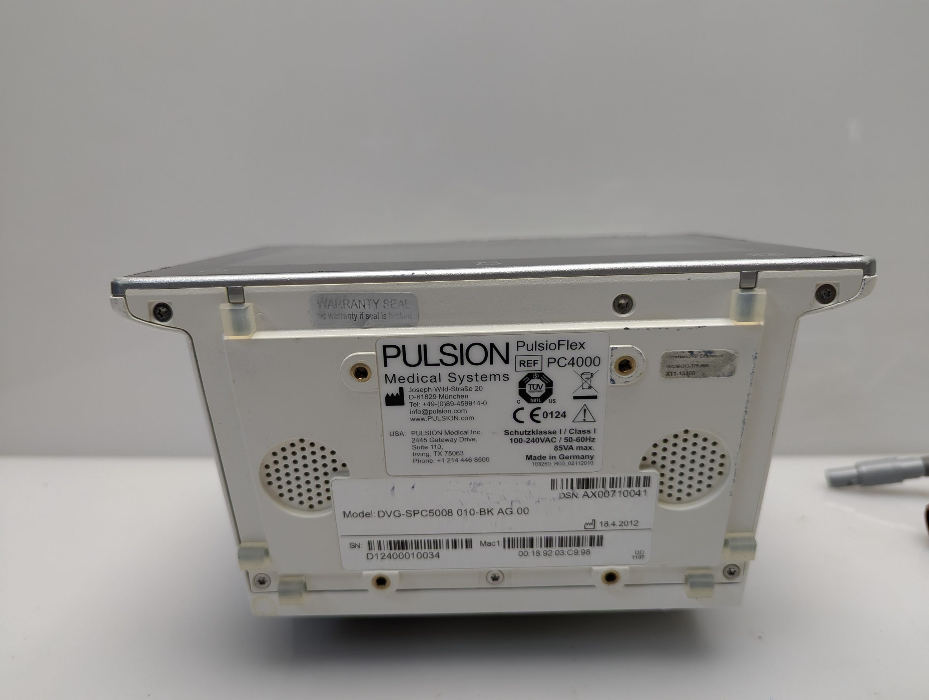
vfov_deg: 56.9
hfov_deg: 71.5
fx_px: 645
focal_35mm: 24
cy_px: 350
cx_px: 464
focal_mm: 6.81
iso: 80
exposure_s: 1/100
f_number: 1.85
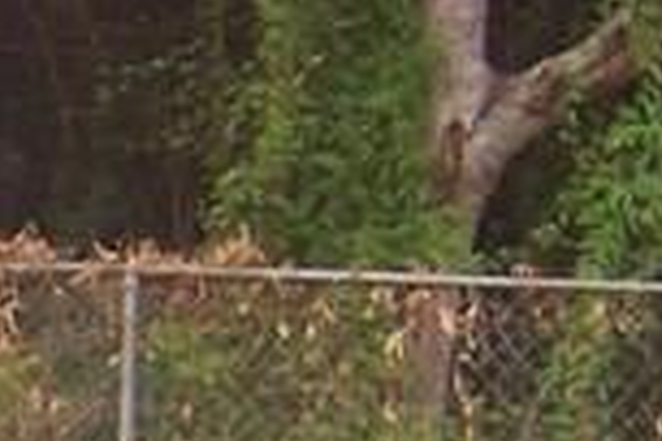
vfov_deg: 5.9
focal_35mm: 229
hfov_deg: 8.3
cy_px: 817
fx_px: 4211
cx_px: -913
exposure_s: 1/60
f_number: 2.8
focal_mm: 5.5
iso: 140
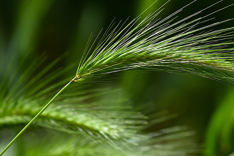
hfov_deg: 4.5
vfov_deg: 3.0
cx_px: 182
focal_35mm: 457
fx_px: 2971
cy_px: 55
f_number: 5
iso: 100
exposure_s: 1/1000
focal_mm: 200
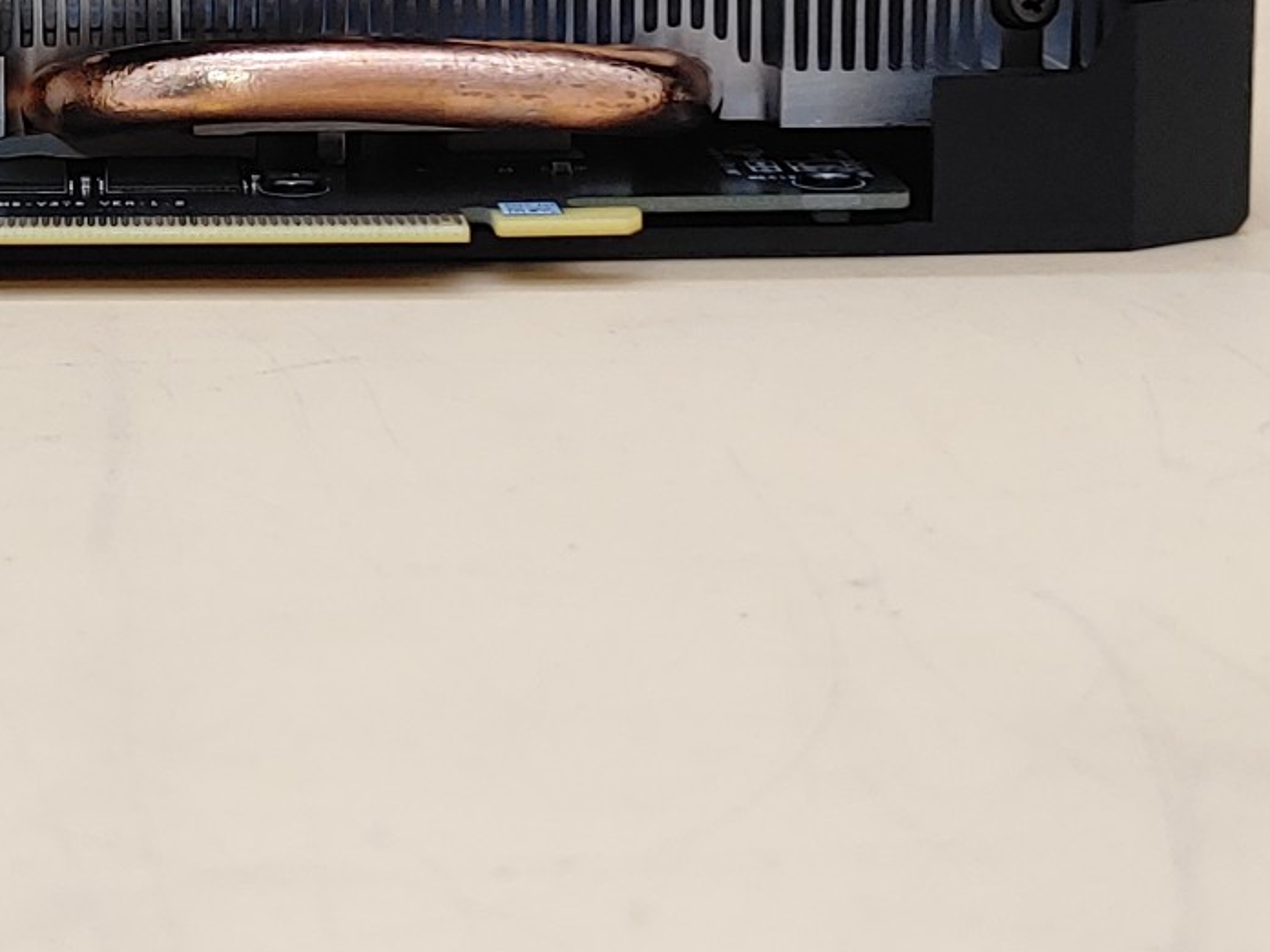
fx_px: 3339
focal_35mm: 91
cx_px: 78
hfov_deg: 21.0
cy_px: 24
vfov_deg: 16.0
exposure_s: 1/97
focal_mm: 4.36
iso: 50
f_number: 1.8
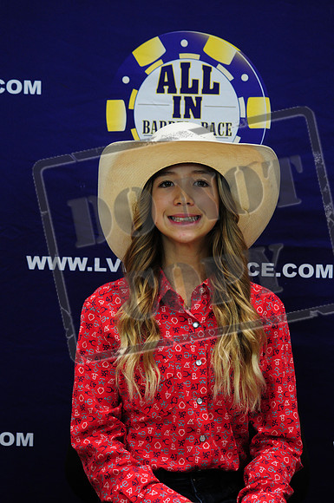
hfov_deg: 11.1
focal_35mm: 123
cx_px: 167
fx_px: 1717
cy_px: 252
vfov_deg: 16.7
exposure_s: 1/125
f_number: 4
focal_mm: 82
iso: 640
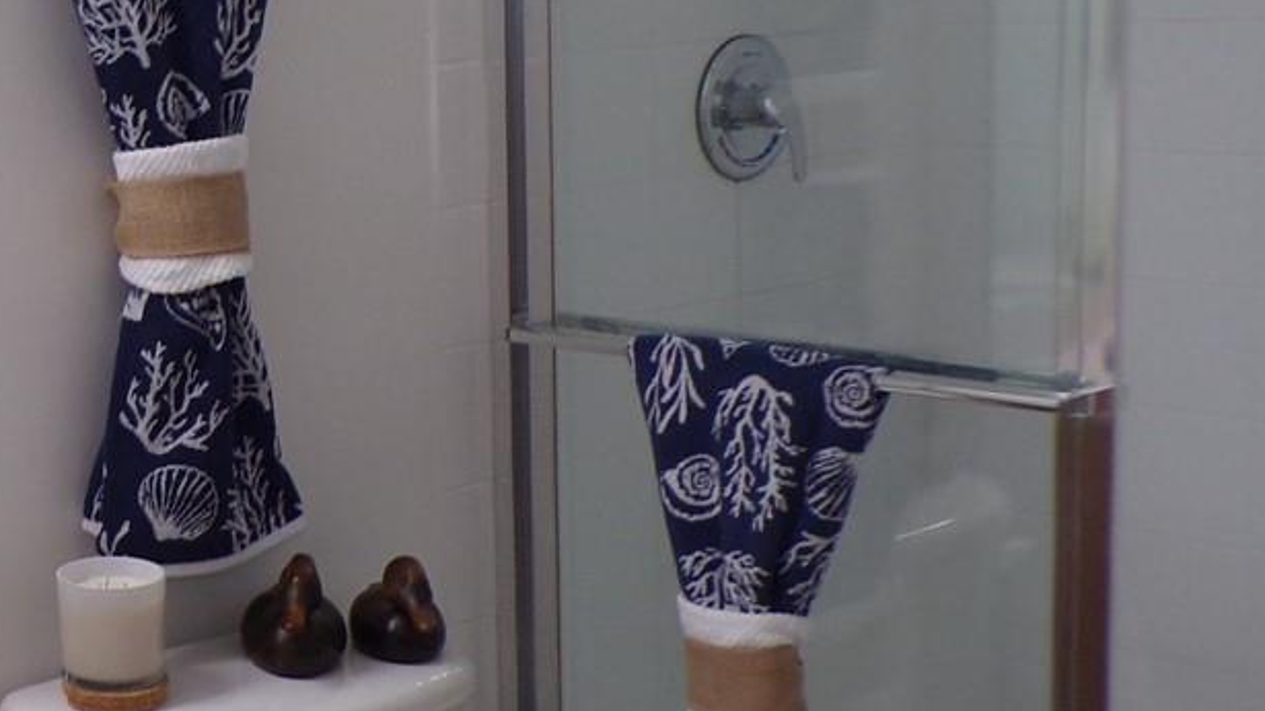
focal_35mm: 68
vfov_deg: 17.7
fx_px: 2281
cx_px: -80
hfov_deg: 28.5
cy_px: 238
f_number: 3
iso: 125
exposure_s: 1/34
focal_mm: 4.3
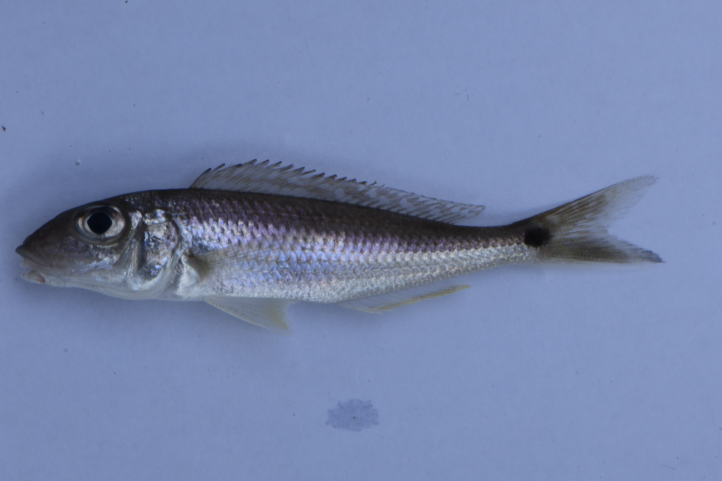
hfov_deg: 14.5
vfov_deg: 9.7
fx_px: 2847
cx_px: 359
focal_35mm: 142
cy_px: 216
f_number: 14
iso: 640
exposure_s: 1/100
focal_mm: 105
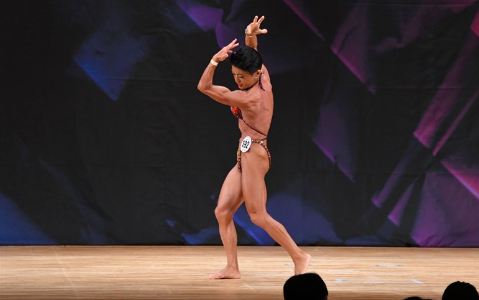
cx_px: 240
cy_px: 147
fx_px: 3812
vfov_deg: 4.5
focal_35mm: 292
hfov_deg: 7.2
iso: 2800
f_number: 5.6
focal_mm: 190
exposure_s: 1/400
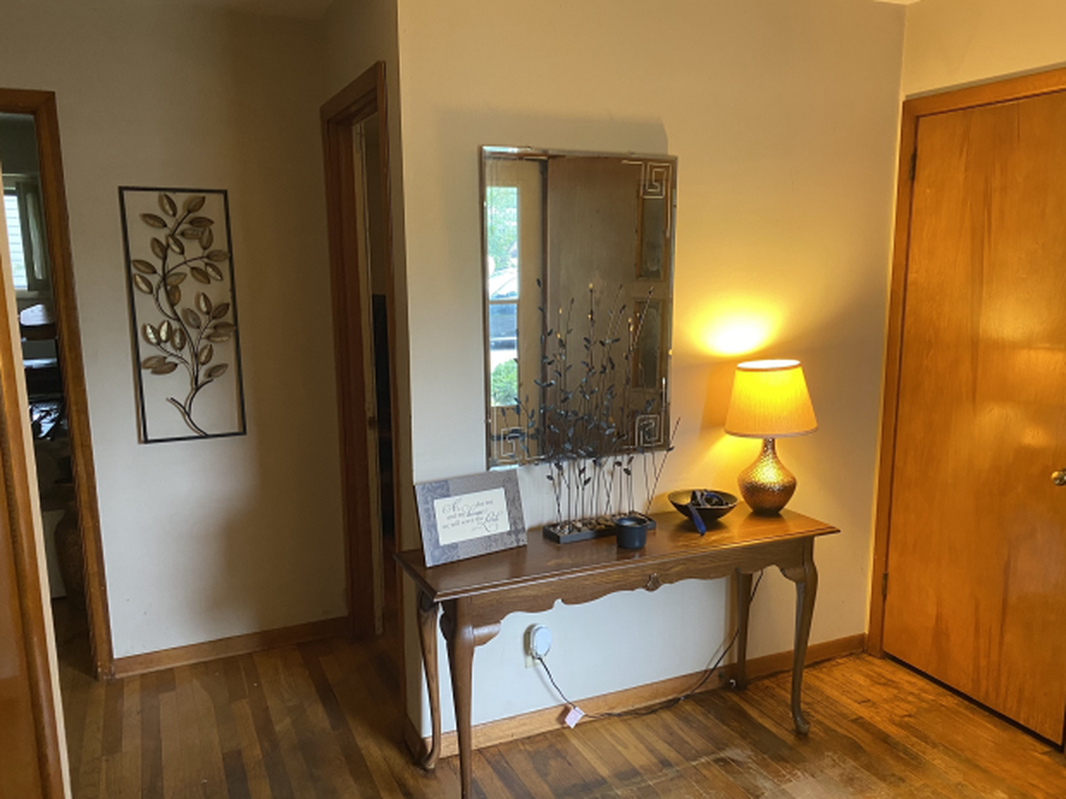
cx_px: 573
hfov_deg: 63.4
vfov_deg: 49.7
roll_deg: +0.9
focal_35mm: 28
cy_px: 429
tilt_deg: -10.1
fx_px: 862
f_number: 1.8
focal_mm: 4.25
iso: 250
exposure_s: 1/60
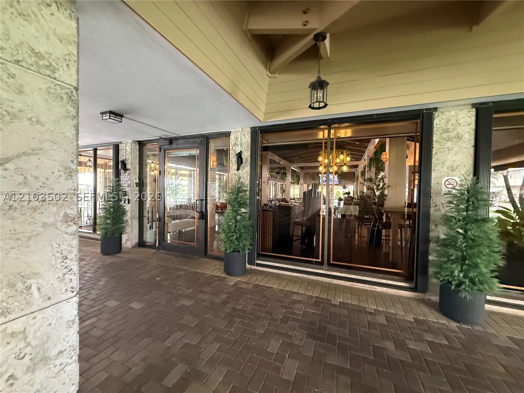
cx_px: 262
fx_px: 212
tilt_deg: -0.2
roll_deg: +1.5
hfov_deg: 102.1
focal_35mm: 14
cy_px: 196
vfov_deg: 85.7
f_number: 2.2
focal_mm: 2.22
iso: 800
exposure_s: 1/60
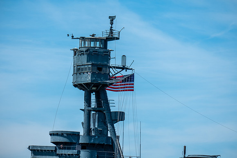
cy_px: 79
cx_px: 118
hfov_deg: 7.9
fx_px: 1705
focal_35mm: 259
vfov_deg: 5.3
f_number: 5.6
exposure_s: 1/1400
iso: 200
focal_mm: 172.4
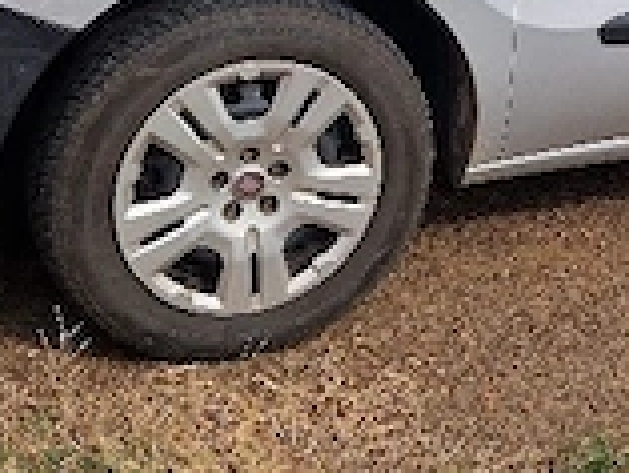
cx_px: 597
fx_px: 1600
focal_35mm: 88
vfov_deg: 16.0
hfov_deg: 21.6
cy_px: -120
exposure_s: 1/2000
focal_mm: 5.4
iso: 50
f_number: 1.8
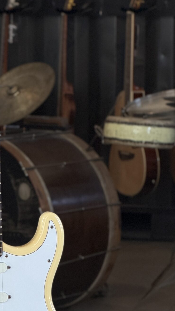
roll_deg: -0.5
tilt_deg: -7.7
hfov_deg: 5.7
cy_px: 168
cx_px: -16
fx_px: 1756
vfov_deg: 10.1
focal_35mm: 213
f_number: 2.8
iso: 125
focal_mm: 16.89
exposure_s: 1/121
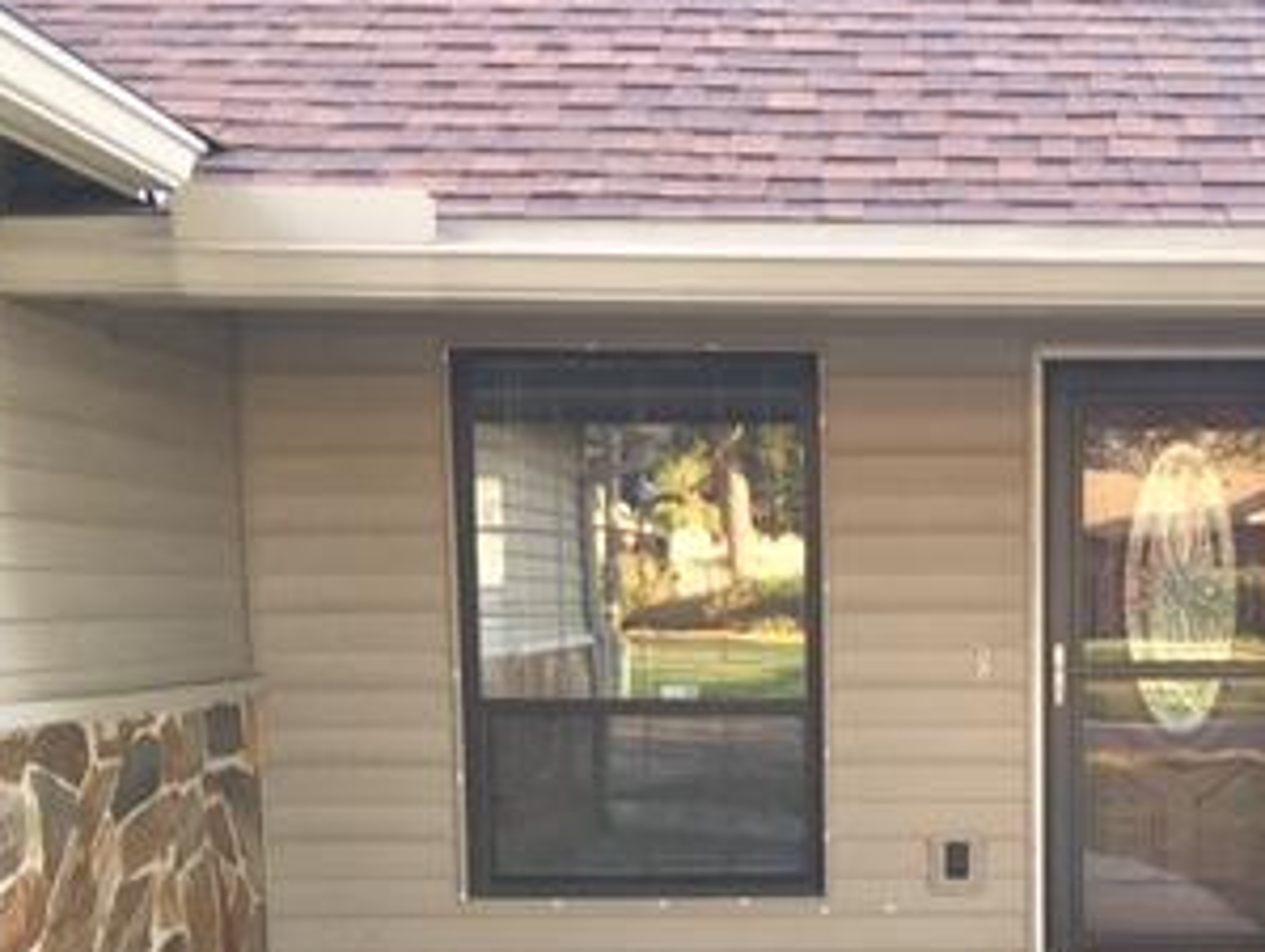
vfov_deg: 23.0
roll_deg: -0.2
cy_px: 880
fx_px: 2268
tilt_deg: -5.1
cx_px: 1032
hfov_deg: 30.3
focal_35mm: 62
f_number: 2.2
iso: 25
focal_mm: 4.15
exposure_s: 1/60
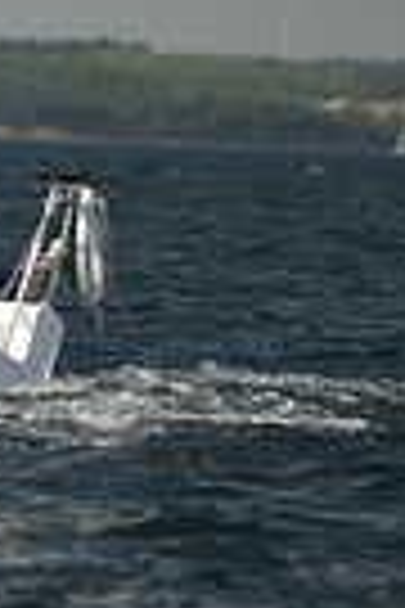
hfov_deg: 1.6
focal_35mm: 860
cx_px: -855
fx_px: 14511
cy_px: -227
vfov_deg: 2.4
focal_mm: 200
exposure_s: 1/1000
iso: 200
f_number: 5
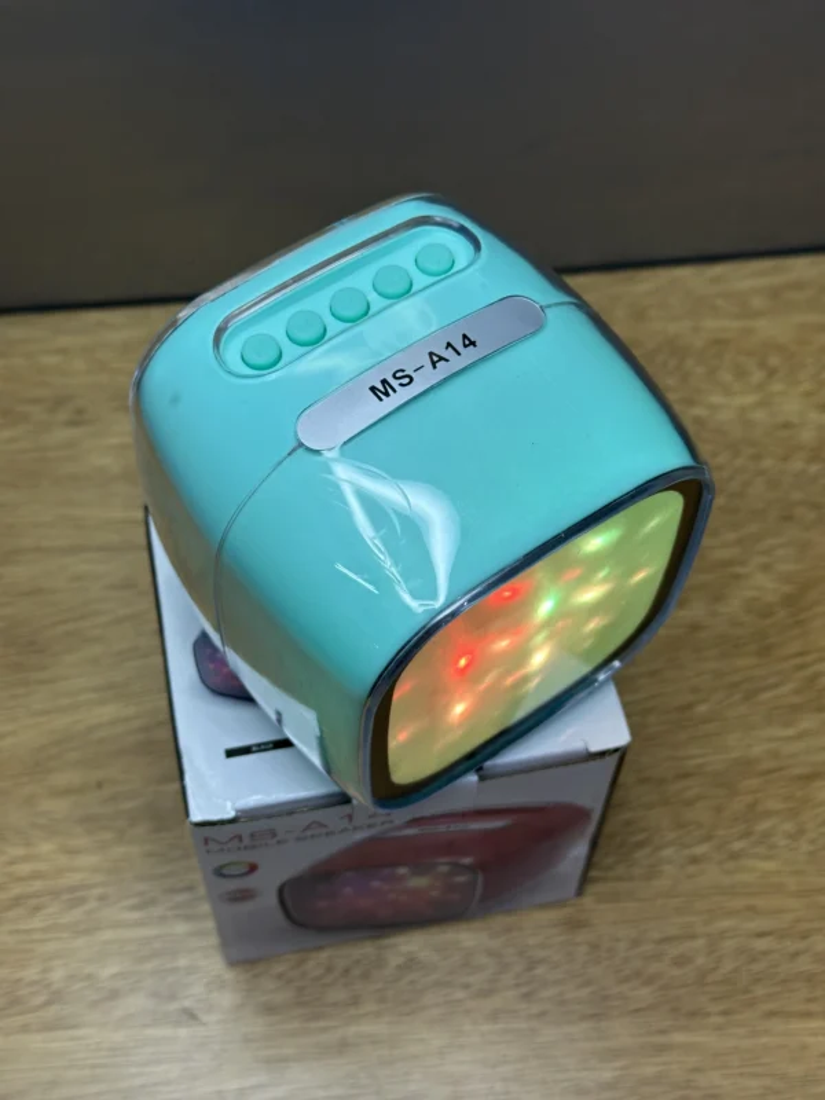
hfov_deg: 30.3
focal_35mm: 48
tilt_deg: -59.2
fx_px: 1525
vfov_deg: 39.7
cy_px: 550
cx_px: 412
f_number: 1.78
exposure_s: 1/50
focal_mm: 6.86
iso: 125
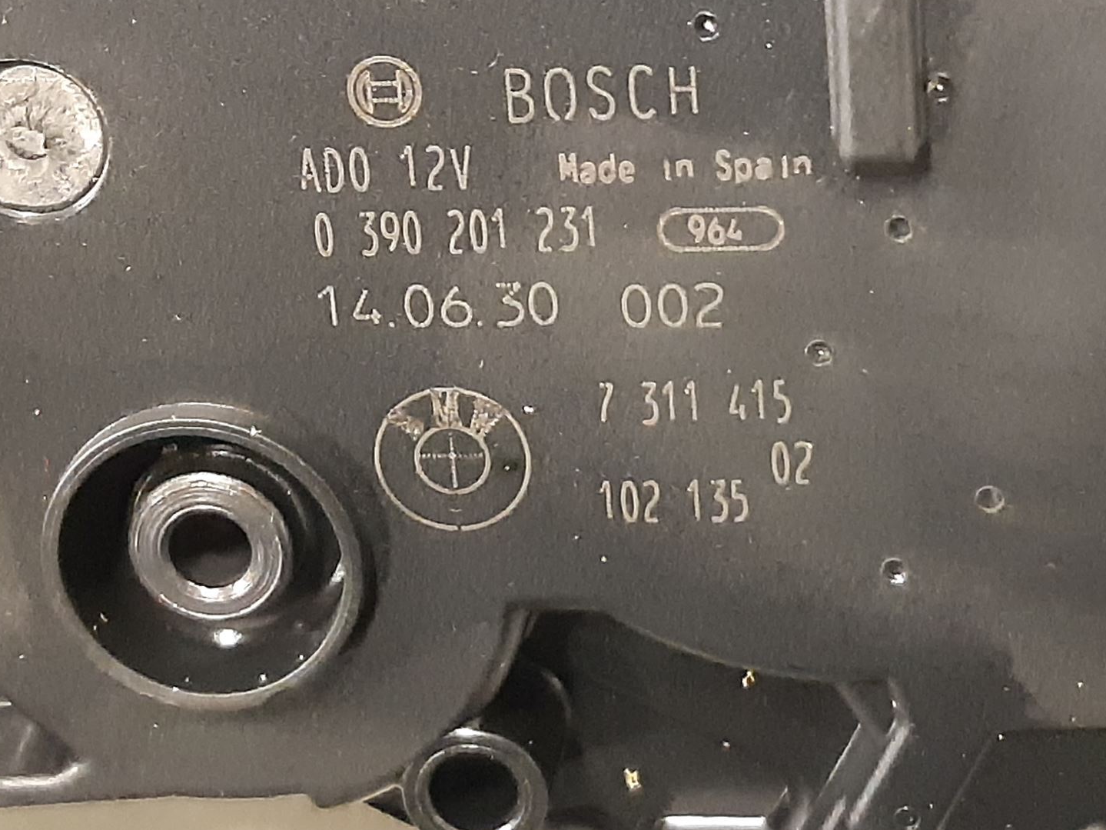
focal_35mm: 37
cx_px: 533
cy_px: 287
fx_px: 1182
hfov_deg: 50.1
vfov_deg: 38.3
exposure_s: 1/17
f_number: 1.7
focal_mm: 3.93
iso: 640
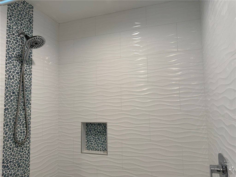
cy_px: 88
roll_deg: +0.8
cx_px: 118
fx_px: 164
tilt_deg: +4.9
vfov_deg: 56.8
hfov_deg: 71.6
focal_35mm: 24
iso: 125
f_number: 1.78
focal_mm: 6.76
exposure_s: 1/120
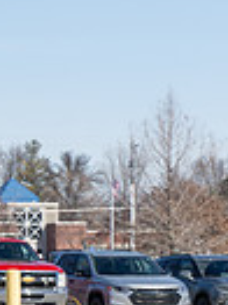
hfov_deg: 4.8
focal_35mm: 299
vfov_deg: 6.6
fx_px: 2630
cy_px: 234
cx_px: 663
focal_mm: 70
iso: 250
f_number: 10
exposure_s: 1/500
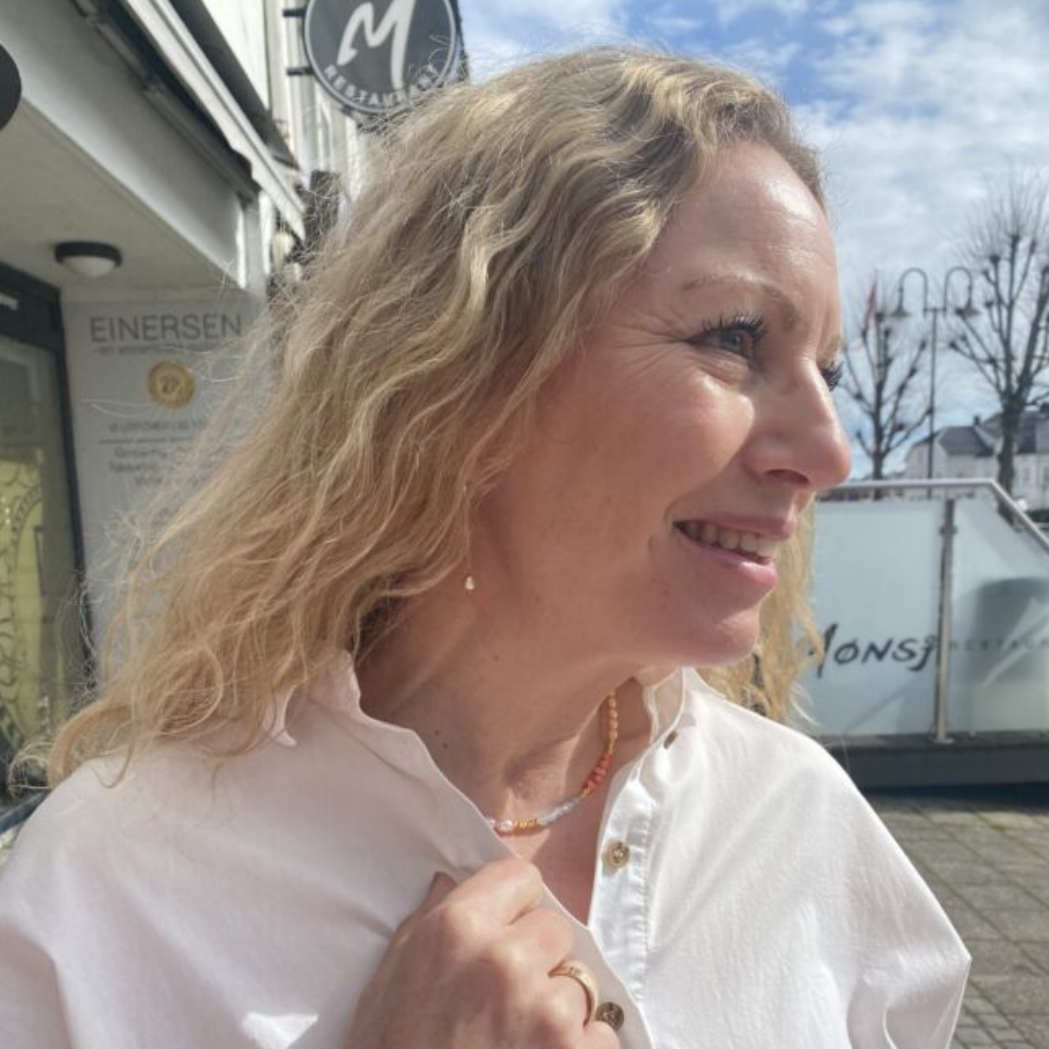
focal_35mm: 31
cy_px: 706
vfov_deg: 51.5
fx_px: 1063
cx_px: 526
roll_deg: +1.9
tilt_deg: -9.2
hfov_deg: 52.5
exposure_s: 1/2463
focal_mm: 4.25
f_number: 1.8
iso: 32
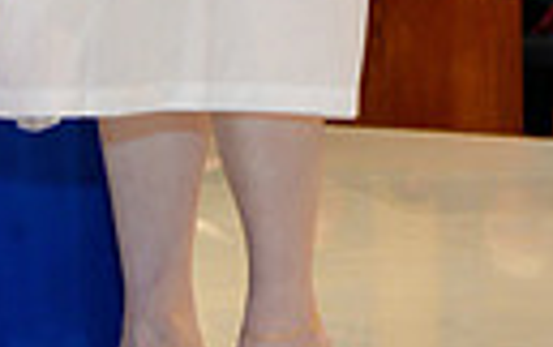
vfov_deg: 4.2
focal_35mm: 302
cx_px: 43
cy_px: -574
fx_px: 4557
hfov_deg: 6.9
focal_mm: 85
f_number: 6.3
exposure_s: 1/80
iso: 2500
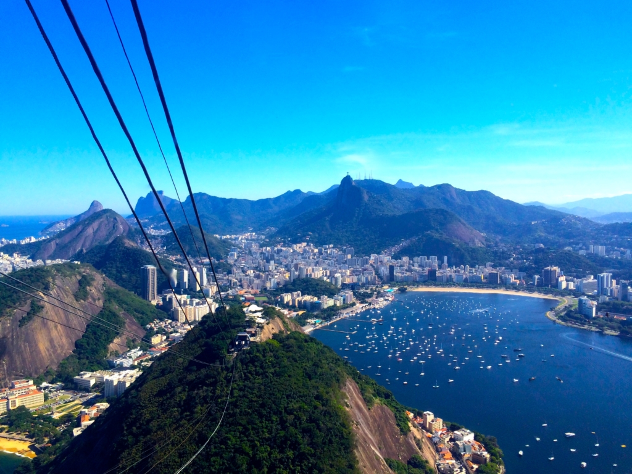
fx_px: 529
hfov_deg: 61.7
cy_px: 237
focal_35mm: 29
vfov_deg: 48.2
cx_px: 316
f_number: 2.2
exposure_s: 1/873
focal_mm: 4.15
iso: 32
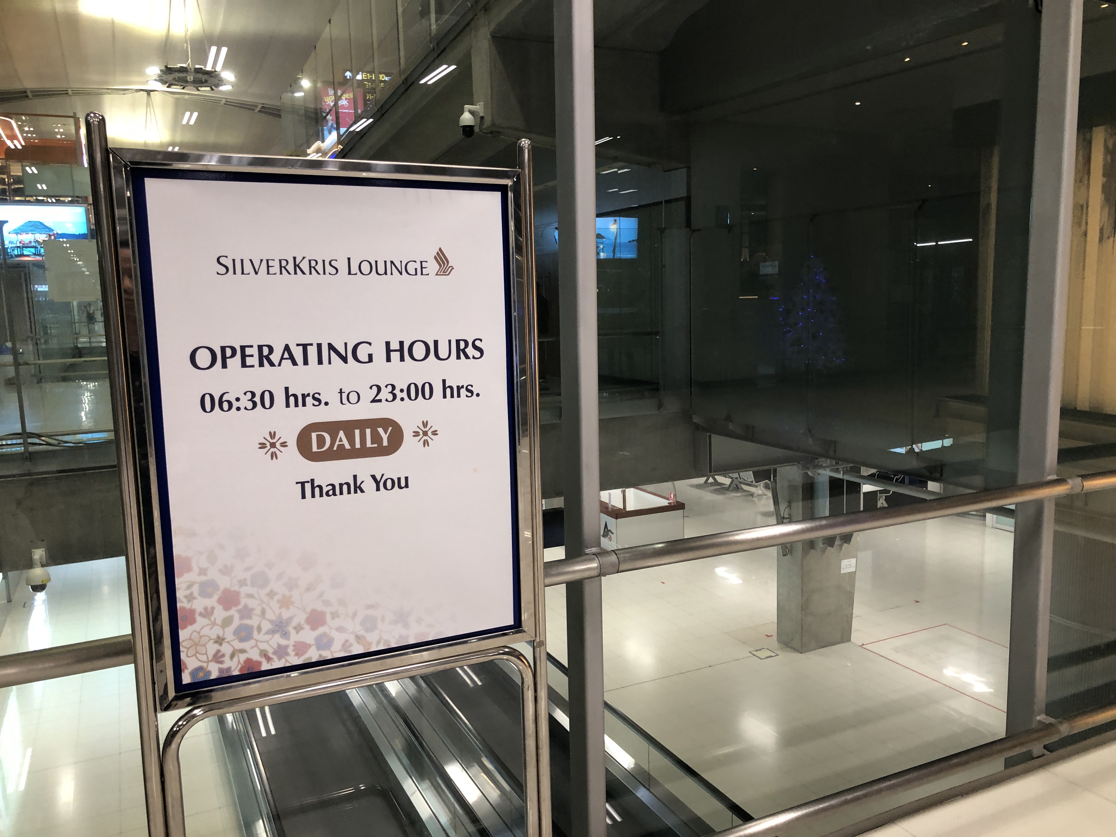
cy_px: 418
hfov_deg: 63.4
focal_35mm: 28
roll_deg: -0.9
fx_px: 903
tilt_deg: -11.4
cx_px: 558
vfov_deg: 49.7
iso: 40
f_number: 1.8
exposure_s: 1/22
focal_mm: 3.99
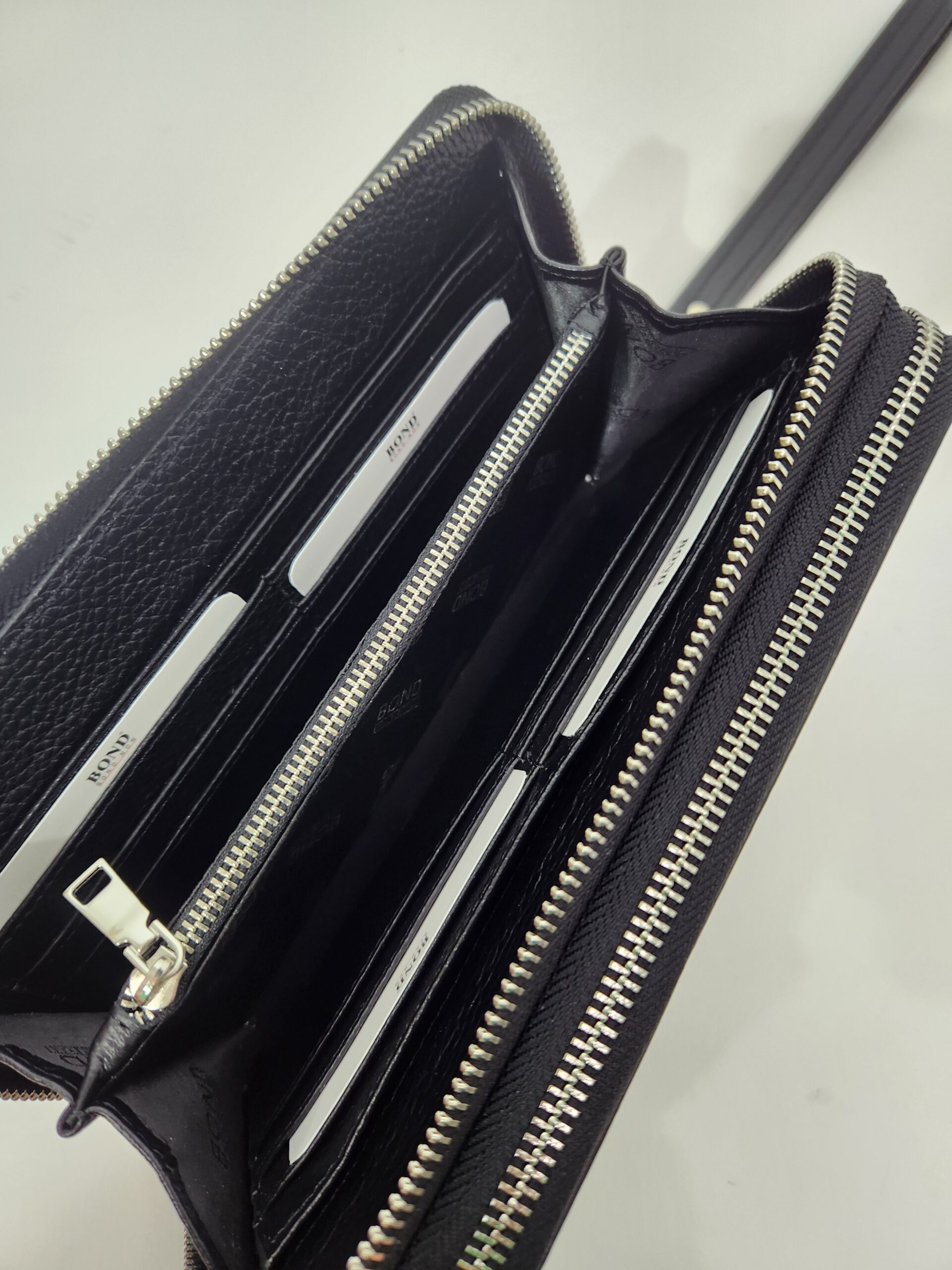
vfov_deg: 73.9
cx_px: 476
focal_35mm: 23
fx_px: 843
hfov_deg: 58.9
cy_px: 635
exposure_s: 1/100
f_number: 1.8
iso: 125
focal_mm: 5.4
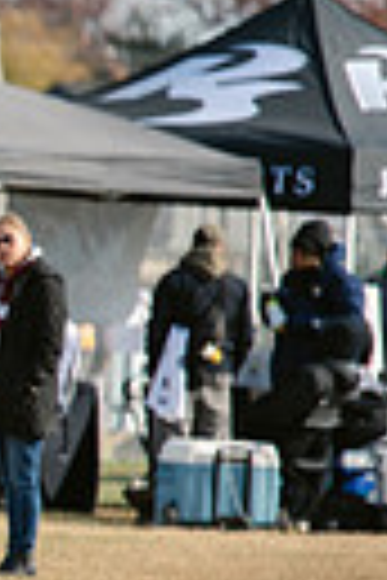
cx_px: -891
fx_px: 14495
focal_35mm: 899
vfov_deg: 2.3
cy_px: 555
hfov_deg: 1.5
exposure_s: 1/1250
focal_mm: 200
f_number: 4.5
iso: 250
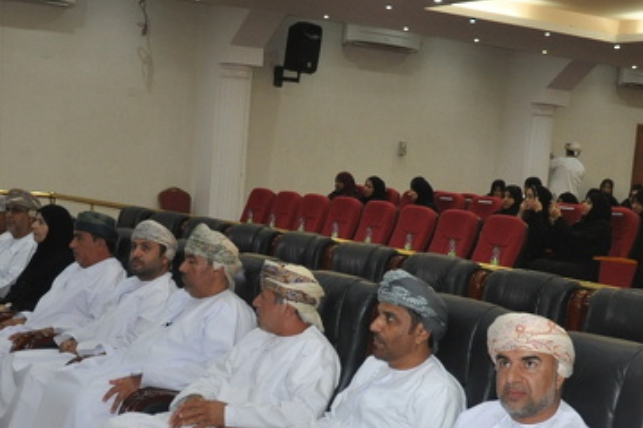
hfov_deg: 28.8
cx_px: 326
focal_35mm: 70
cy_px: 418
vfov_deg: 18.9
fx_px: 1252
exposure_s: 1/60
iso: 800
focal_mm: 21
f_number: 3.8
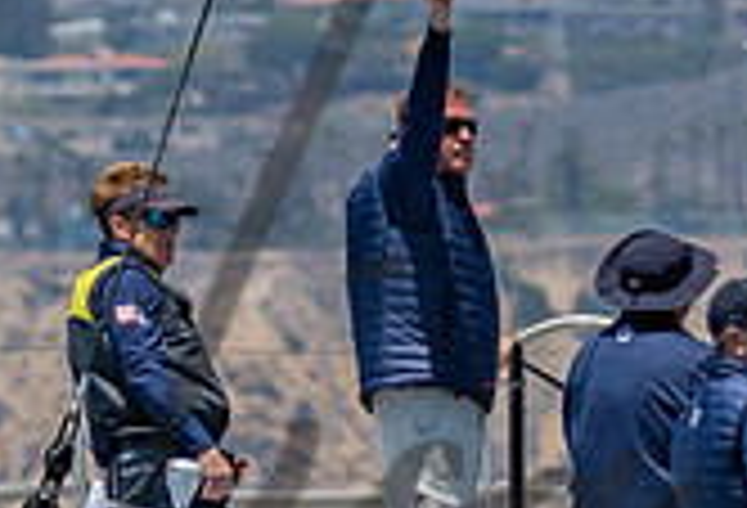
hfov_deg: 1.1
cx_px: 1549
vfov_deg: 0.8
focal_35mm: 1853
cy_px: -190
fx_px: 38698
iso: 320
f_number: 5.6
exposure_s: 1/2500
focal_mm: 220
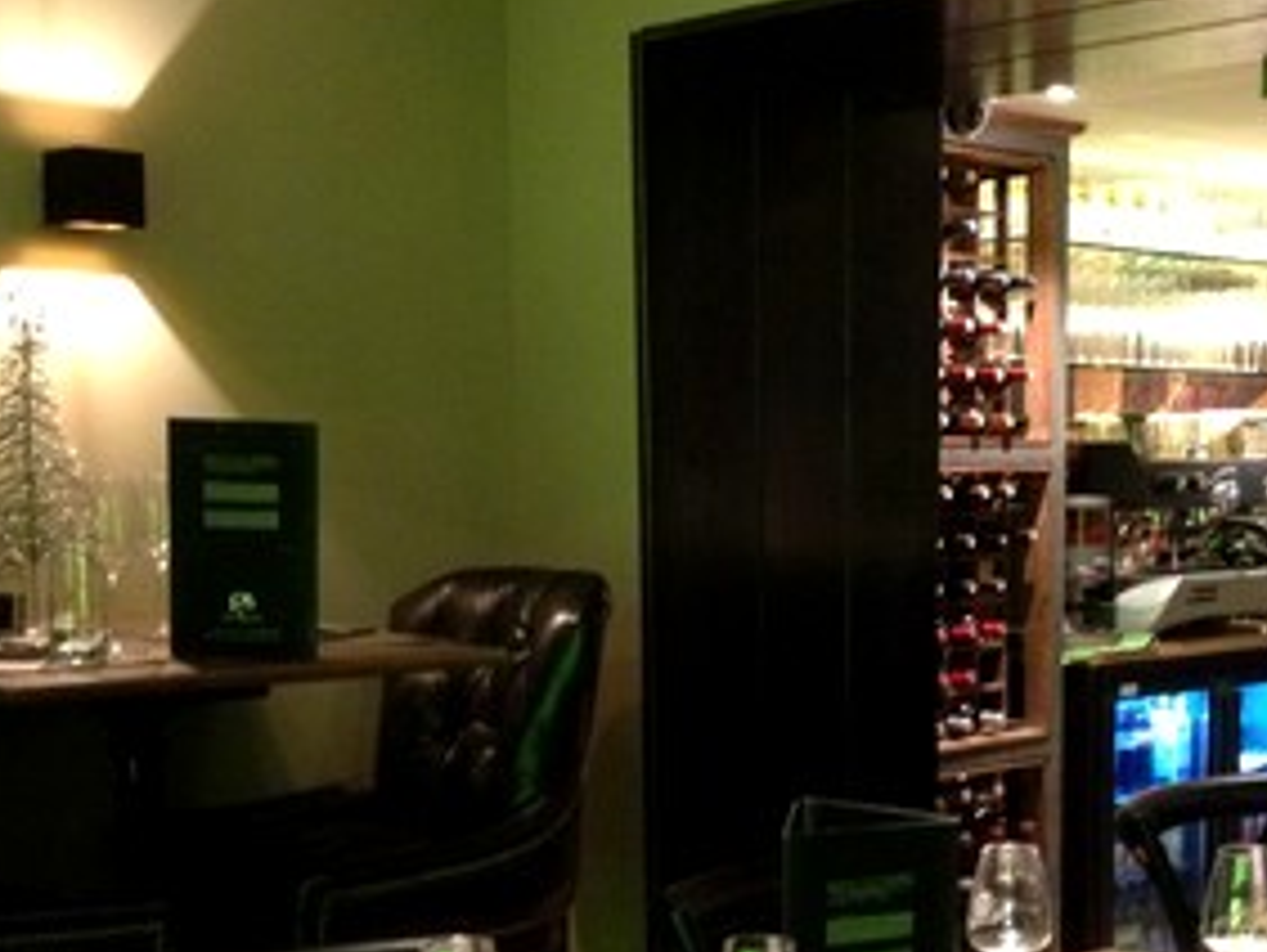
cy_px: 716
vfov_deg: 23.4
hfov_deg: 31.0
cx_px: 836
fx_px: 2271
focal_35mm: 62
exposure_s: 1/17
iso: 400
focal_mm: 4.28
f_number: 2.4
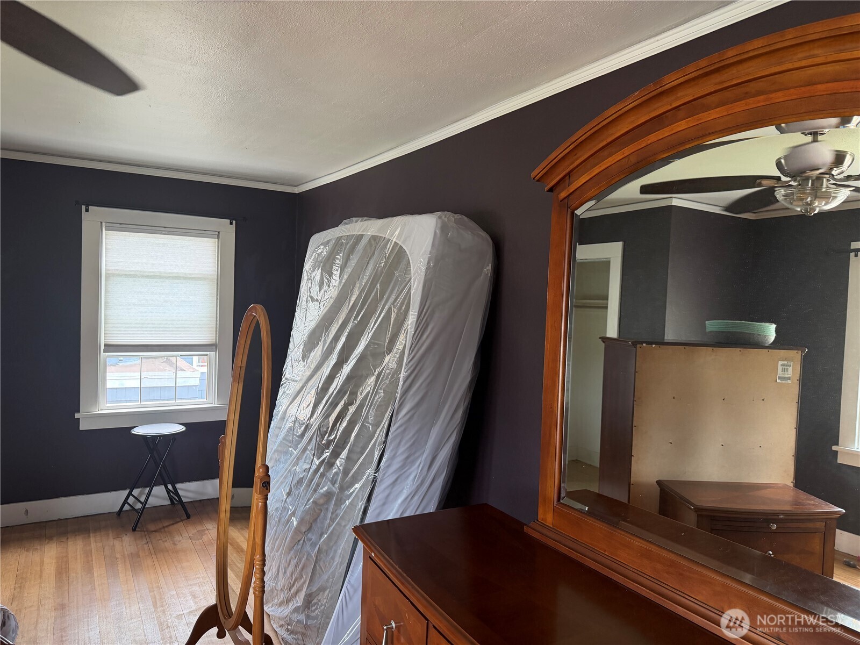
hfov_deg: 71.6
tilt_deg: -1.9
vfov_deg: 56.8
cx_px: 430
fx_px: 596
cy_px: 322
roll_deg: -1.2
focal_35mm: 24
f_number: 1.78
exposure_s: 1/111
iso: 200
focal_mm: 6.76
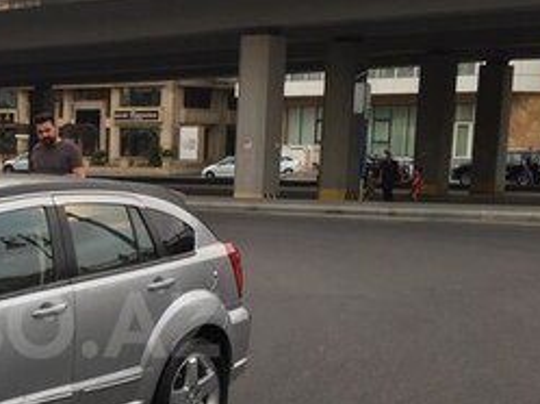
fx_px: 1199
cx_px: -2
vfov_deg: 18.9
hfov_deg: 24.2
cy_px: 325
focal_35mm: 77
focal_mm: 4.15
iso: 50
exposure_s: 1/100
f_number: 2.2
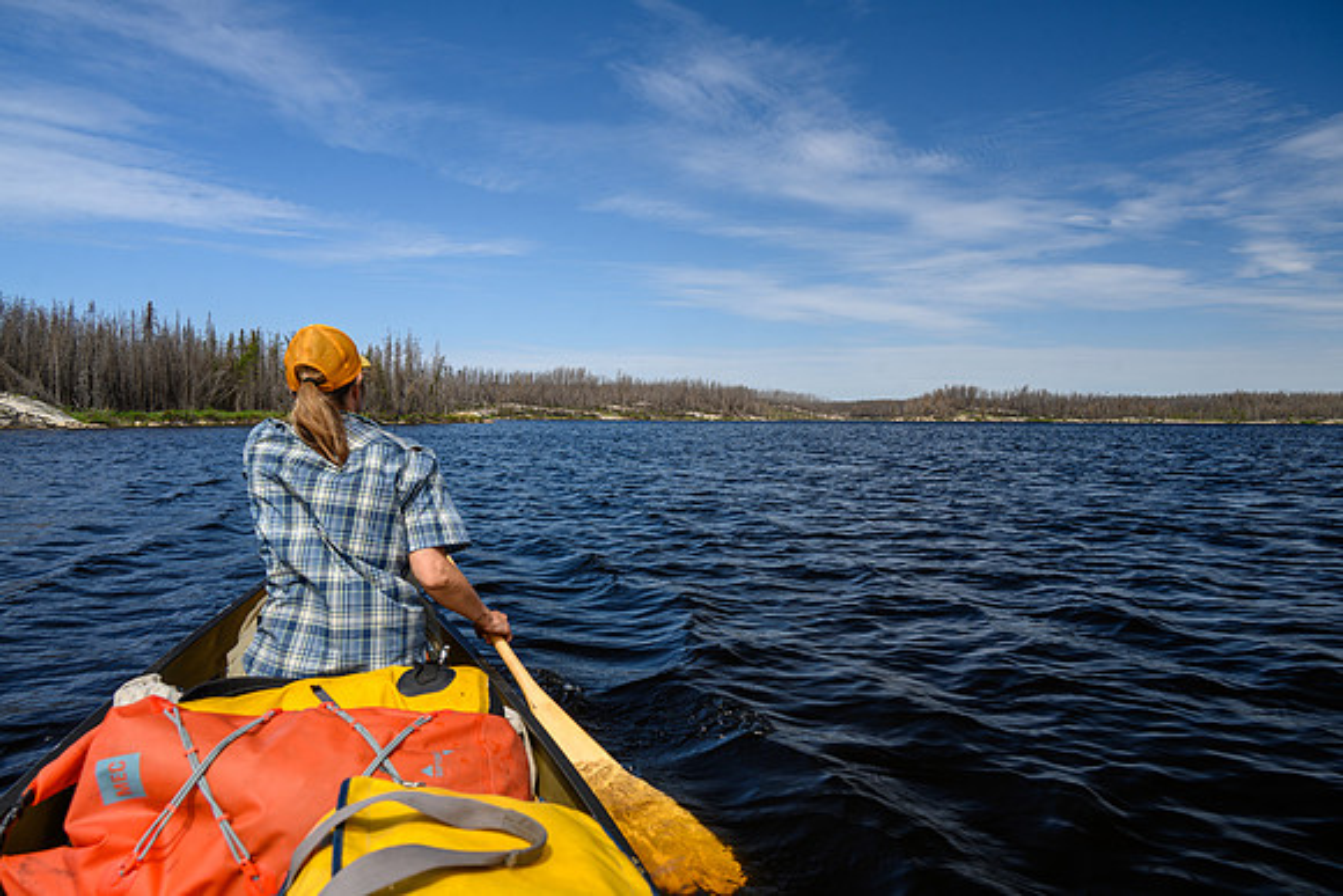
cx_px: 672
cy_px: 448
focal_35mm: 24
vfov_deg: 53.2
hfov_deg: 73.7
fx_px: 896
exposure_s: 1/100
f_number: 8
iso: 100
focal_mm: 24
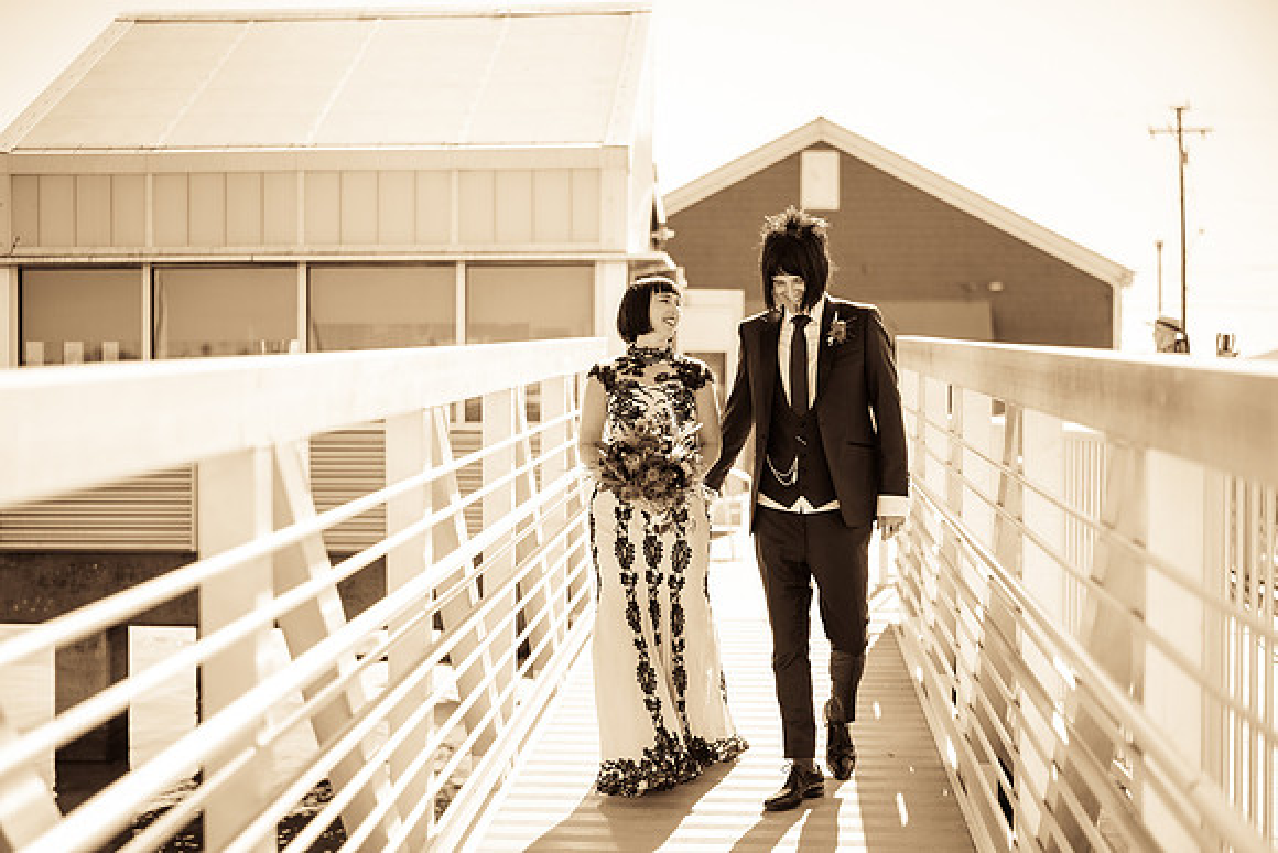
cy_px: 426
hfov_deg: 39.6
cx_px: 639
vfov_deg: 27.0
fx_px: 1775
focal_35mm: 50
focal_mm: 50
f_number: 1.4
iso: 200
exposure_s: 1/6400
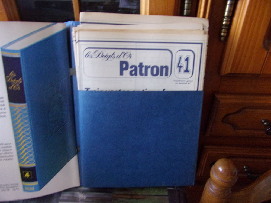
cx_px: 136
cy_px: 102
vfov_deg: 56.8
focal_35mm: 24
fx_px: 188
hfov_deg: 71.6
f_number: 3.3
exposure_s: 1/17
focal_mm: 4.3
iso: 358
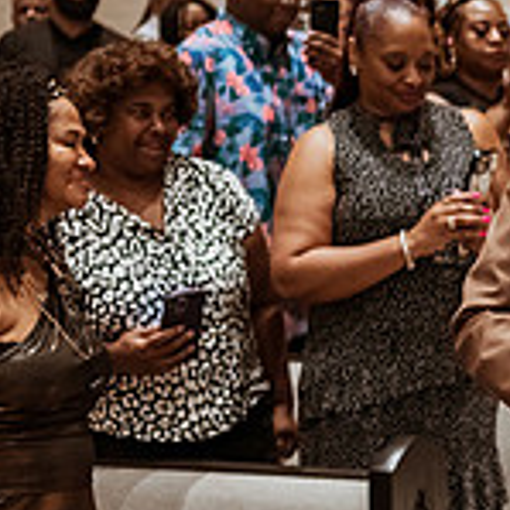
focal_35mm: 116
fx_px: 1934
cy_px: 193
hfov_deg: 14.1
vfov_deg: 15.0
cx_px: 770
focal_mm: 35
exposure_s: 1/500
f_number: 1.8
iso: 1250
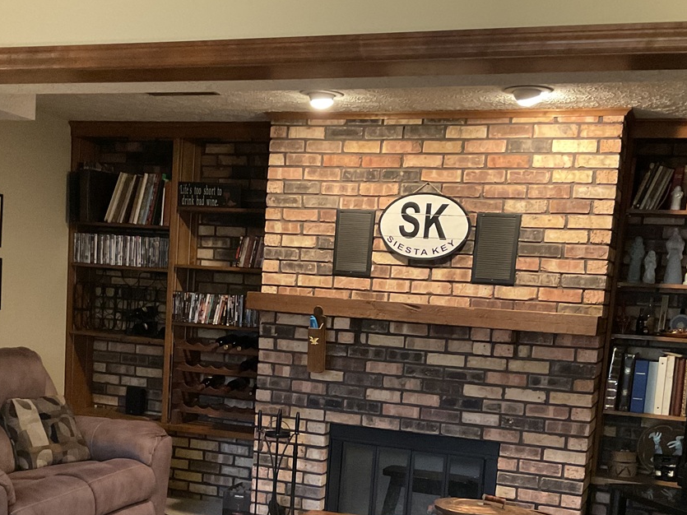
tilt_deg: -7.1
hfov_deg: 38.1
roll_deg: -4.1
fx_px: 992
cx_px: 294
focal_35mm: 50
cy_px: 414
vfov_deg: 28.5
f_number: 1.8
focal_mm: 3
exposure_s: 1/30
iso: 500
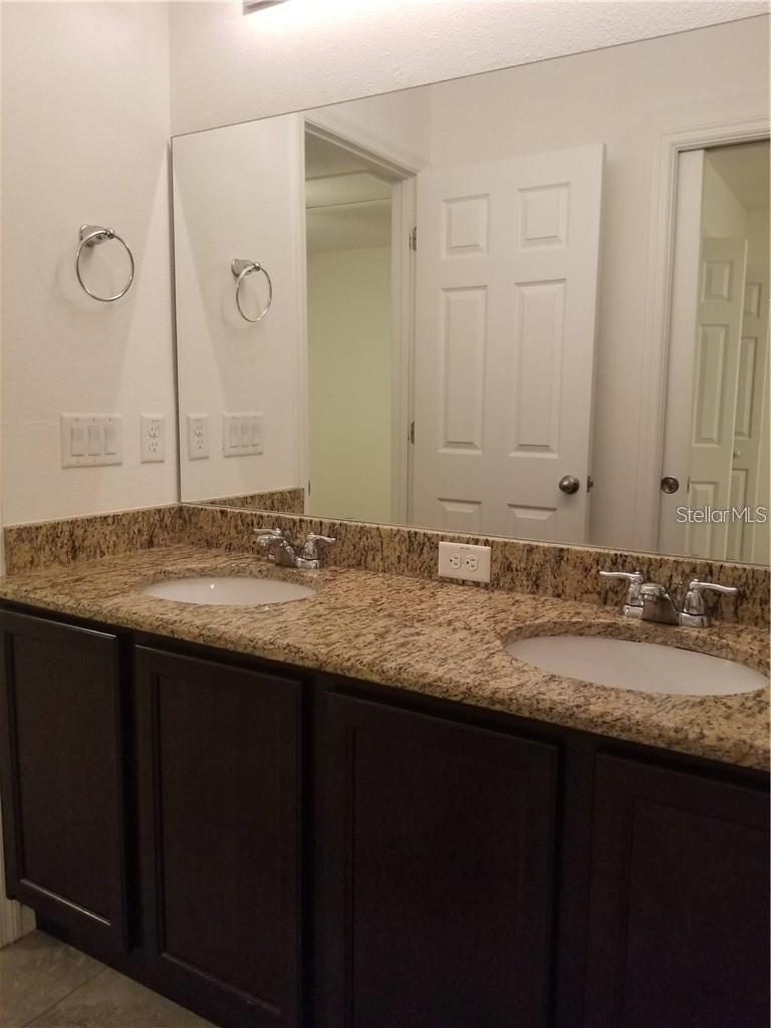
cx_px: 386
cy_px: 514
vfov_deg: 67.3
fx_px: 772
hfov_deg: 53.1
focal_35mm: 26
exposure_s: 1/60
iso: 200
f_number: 1.7
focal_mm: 4.25
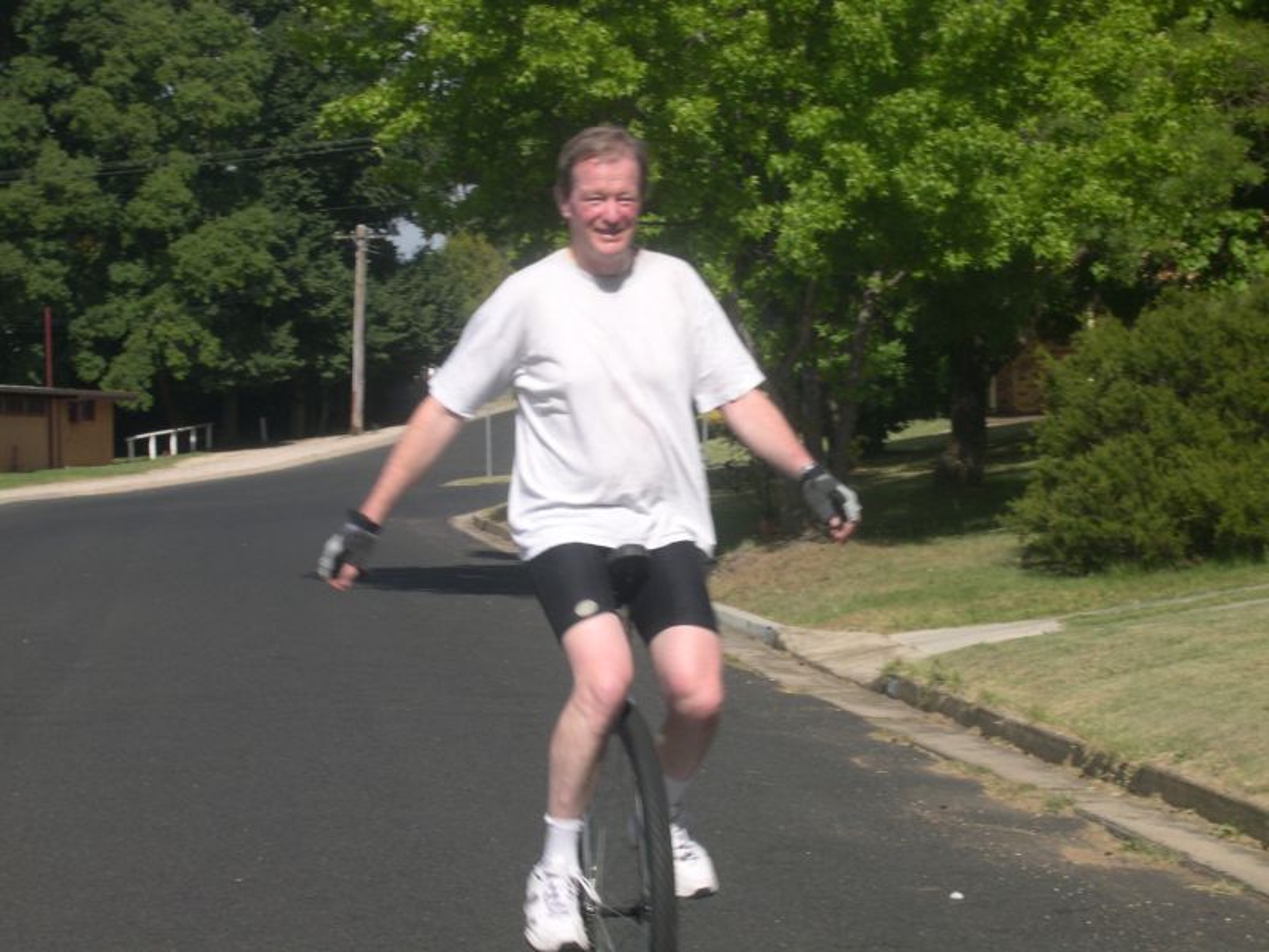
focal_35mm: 114
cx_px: 634
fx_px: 4179
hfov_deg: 17.3
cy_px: 476
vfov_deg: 13.0
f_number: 13.4
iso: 100
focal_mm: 24
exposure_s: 1/88
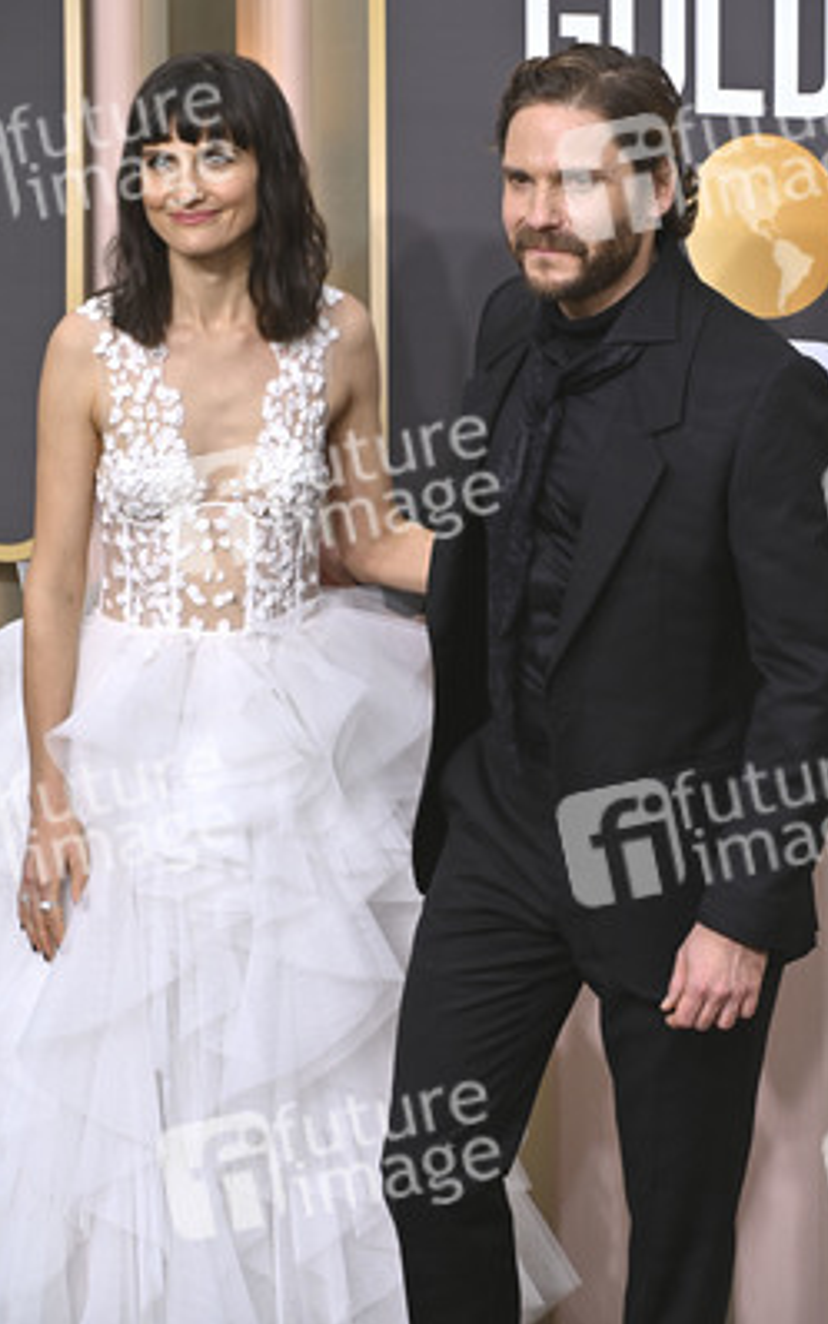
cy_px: 662
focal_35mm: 128
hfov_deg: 10.2
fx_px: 4618
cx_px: 426
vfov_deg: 16.3
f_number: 8
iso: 800
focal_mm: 125
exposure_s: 1/640
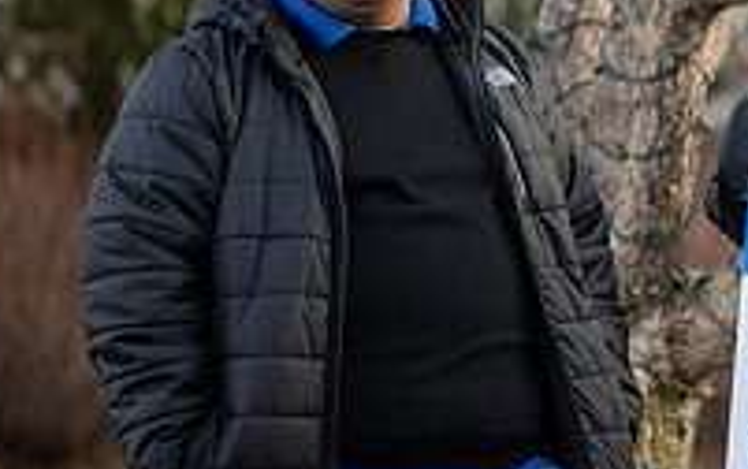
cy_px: 157
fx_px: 12160
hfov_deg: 3.5
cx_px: 1076
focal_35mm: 596
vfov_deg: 2.2
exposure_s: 1/1250
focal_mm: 175
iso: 400
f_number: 2.8
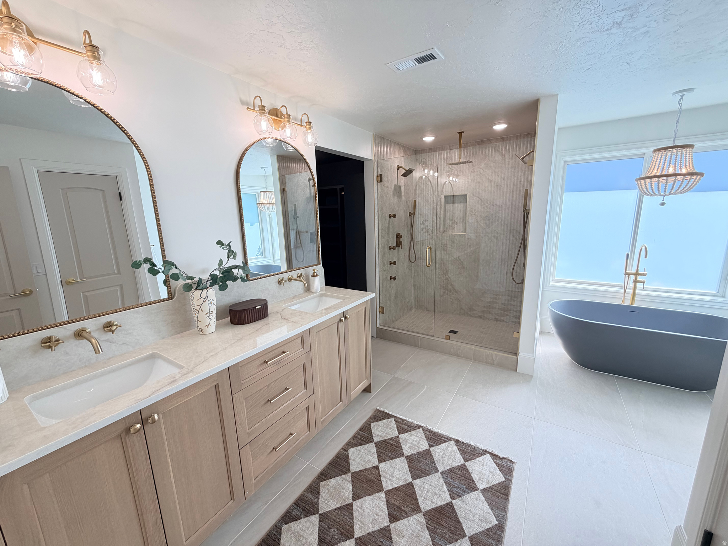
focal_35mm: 14
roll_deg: +1.7
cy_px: 273
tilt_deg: -11.6
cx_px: 364
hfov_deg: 102.1
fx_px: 294
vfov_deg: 85.7
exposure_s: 1/120
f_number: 2.2
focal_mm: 2.22
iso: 160
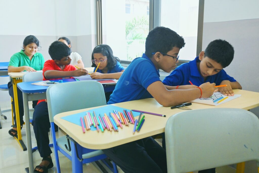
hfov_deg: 58.3
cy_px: 86
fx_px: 232
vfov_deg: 40.8
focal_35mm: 32
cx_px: 130
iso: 400
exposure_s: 1/160
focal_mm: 21.5
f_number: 4
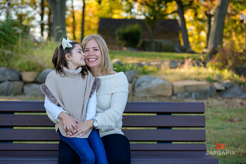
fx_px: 560
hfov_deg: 24.8
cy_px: 82
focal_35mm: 82
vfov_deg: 16.7
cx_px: 123
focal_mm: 82
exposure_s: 1/250
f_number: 4
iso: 200
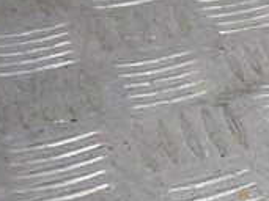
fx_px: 699
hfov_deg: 17.6
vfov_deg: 15.6
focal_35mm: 90
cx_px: 483
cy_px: 258
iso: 400
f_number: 2.8
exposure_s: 1/50
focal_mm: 4.3
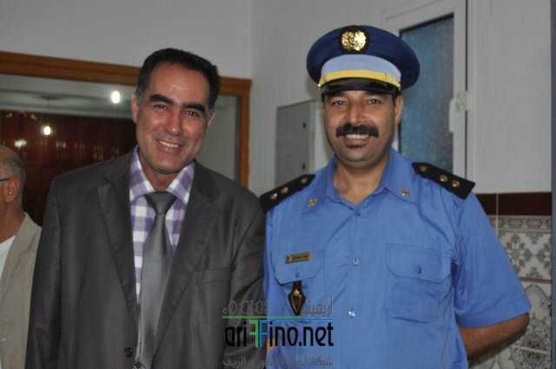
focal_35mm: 48
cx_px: 278
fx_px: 740
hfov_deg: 41.2
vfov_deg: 28.0
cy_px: 184
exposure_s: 1/60
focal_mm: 32
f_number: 4.5
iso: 800
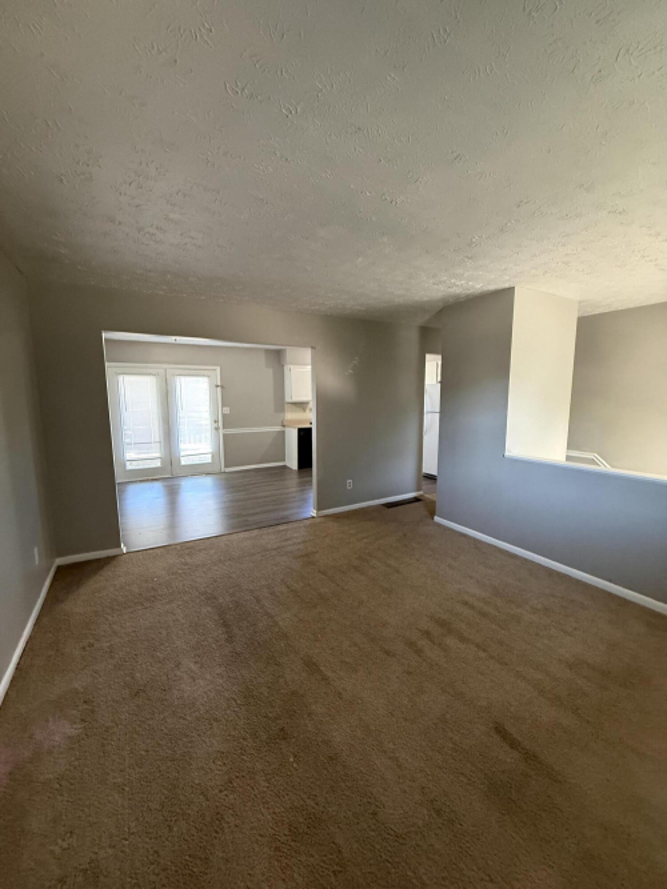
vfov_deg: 102.1
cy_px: 444
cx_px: 334
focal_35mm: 14
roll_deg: +0.5
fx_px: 360
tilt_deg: -4.7
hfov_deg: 85.7
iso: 640
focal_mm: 2.22
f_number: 2.2
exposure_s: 1/60
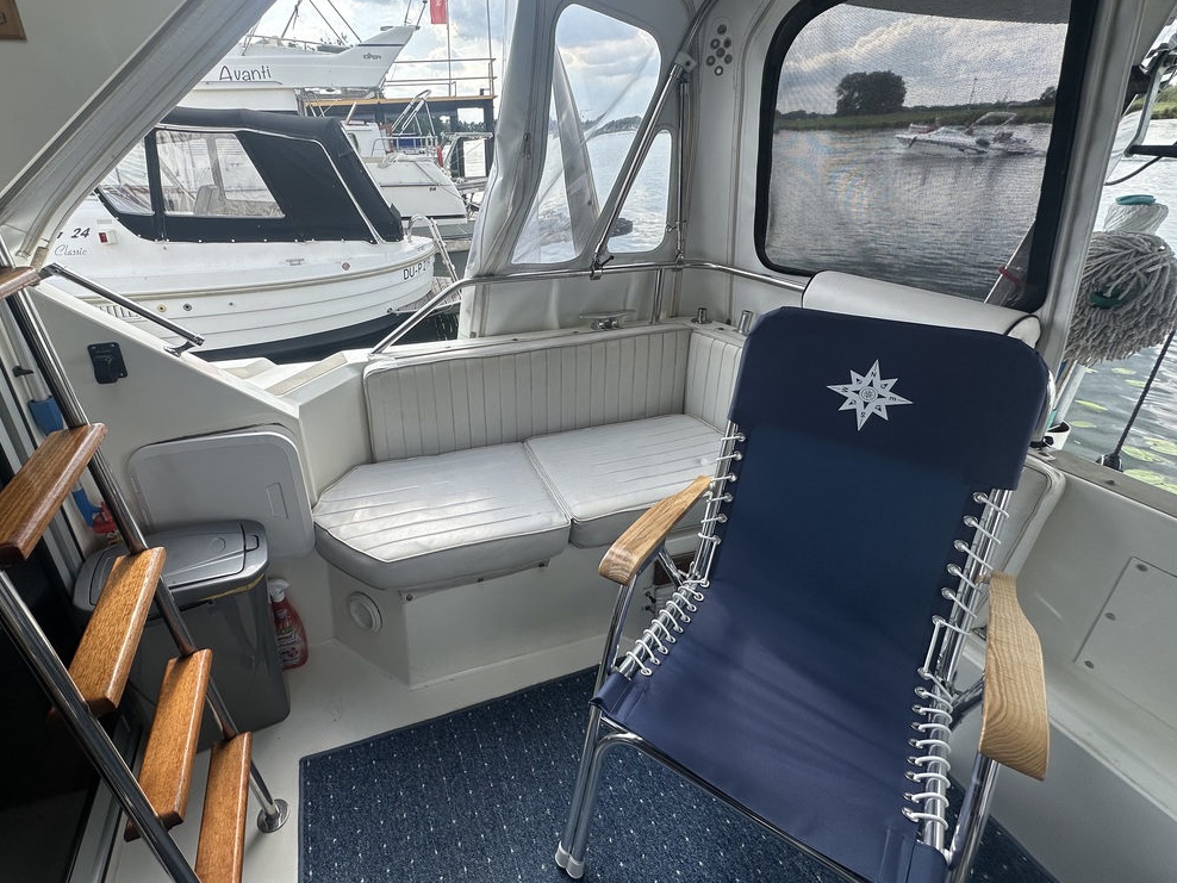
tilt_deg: -23.5
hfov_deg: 90.3
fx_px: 578
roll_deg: +2.3
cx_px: 493
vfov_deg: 74.3
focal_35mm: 17
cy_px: 380
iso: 40
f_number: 2.2
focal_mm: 2.22
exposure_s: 1/734
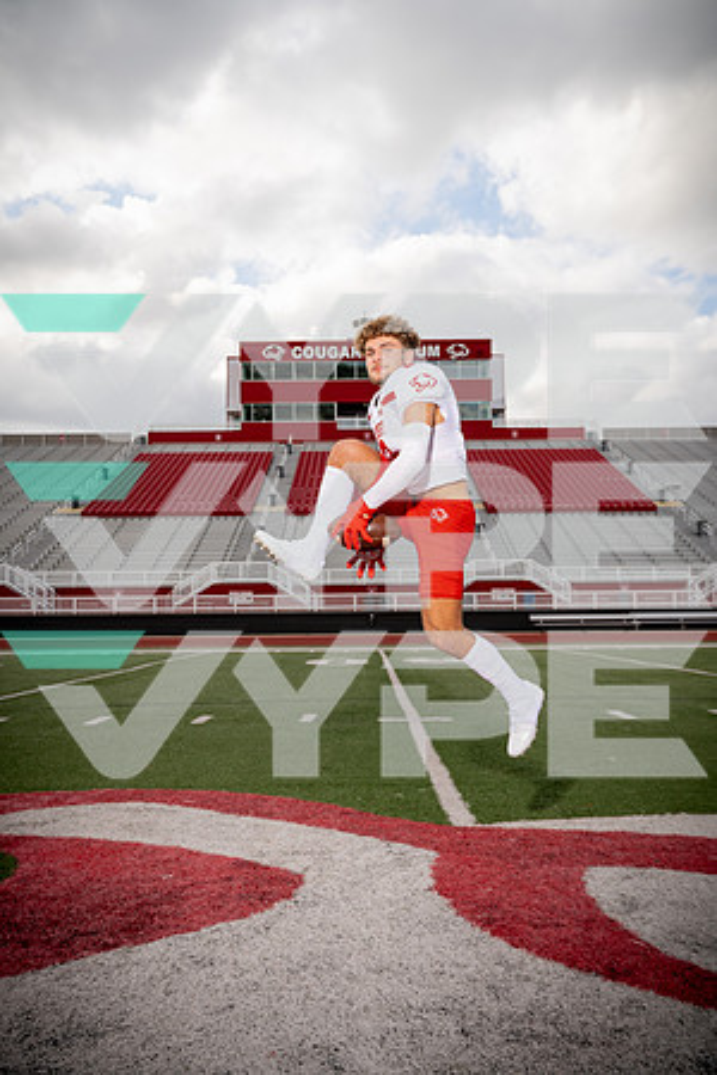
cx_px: 358
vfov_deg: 58.7
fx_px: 956
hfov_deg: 41.1
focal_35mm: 32
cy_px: 538
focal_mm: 32
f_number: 4.5
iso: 200
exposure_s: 1/1000
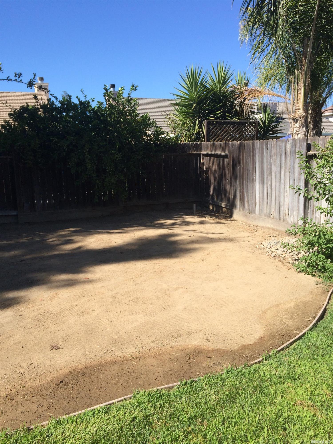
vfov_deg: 61.7
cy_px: 222
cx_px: 166
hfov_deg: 48.2
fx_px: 372
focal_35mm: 29
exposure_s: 1/1325
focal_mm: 4.15
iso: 32
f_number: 2.2
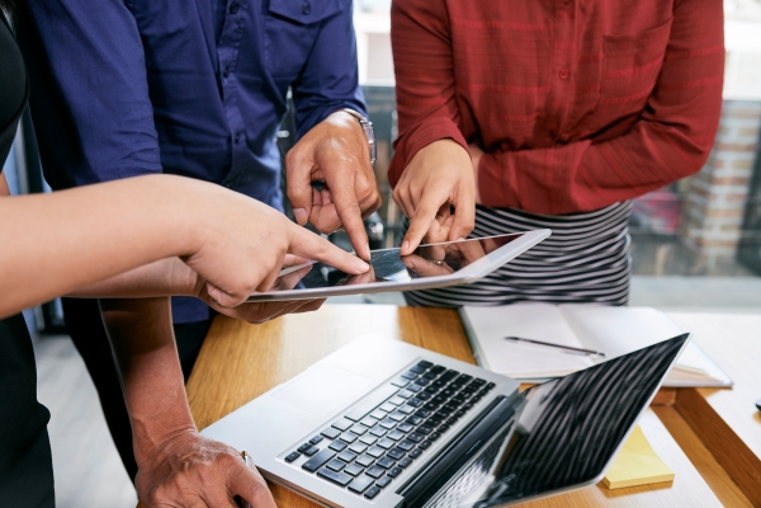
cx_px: 380
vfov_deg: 37.9
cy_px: 254
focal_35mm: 35
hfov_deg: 54.4
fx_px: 740
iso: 400
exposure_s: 1/160
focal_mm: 35
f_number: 4.5
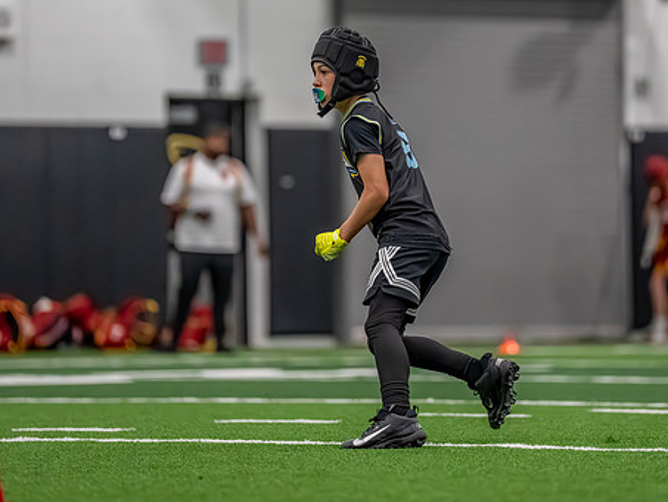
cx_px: 351
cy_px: 147
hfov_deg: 6.3
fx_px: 6080
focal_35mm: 315
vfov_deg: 4.7
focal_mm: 200
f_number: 2.8
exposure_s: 1/1000
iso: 6400
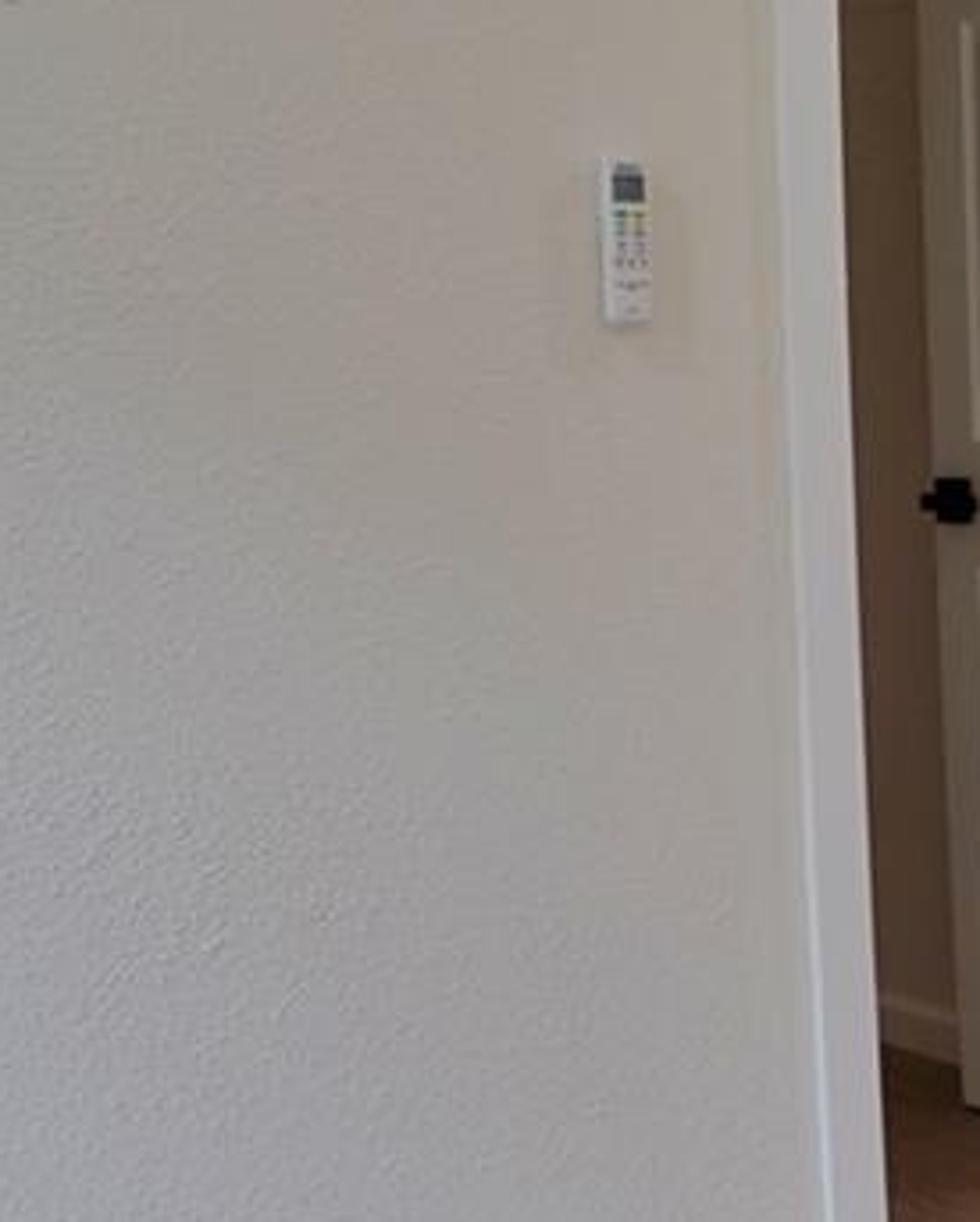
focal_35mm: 70
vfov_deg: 27.1
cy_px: 574
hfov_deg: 15.5
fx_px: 2534
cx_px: 2163
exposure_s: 1/50
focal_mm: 16
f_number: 6.3
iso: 640
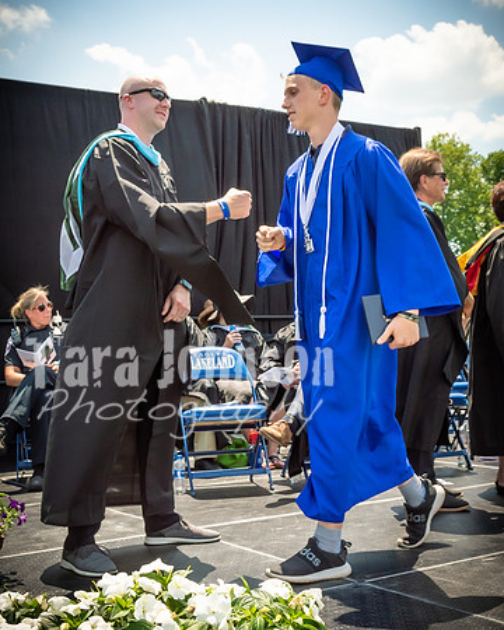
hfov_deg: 30.8
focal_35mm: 49
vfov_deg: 38.0
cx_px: 291
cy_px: 327
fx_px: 914
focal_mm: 20
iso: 200
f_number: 7.1
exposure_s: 1/800
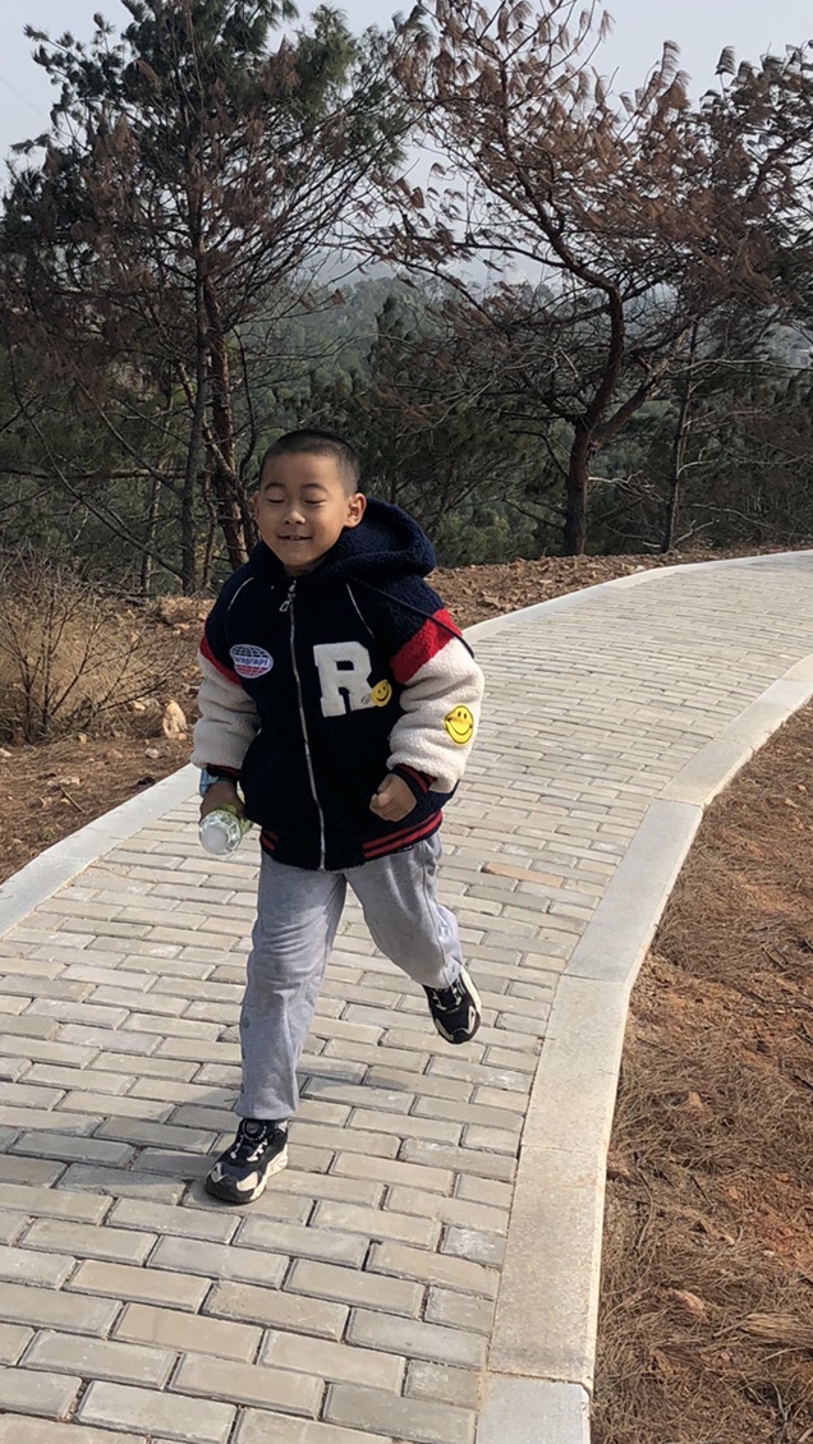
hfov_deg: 22.1
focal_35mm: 54
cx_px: 259
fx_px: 2069
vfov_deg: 37.7
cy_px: 401
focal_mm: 4
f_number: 1.8
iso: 25
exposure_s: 1/2404
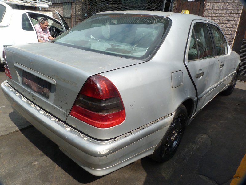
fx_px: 178
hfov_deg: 69.4
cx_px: 123
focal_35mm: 25
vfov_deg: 54.9
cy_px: 92
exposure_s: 1/200
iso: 80
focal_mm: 4.5
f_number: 5
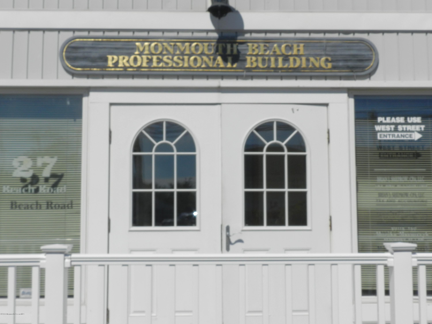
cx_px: 216
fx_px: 574
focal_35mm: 46
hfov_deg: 41.3
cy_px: 162
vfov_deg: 31.5
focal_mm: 8.1
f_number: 7.1
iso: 160
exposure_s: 1/1000
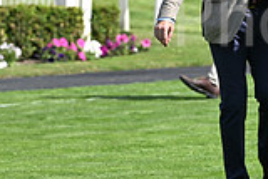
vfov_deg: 2.1
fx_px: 4985
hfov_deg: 3.1
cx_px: 394
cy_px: -59
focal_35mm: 669
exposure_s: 1/1250
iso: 400
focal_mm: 185
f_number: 5.6
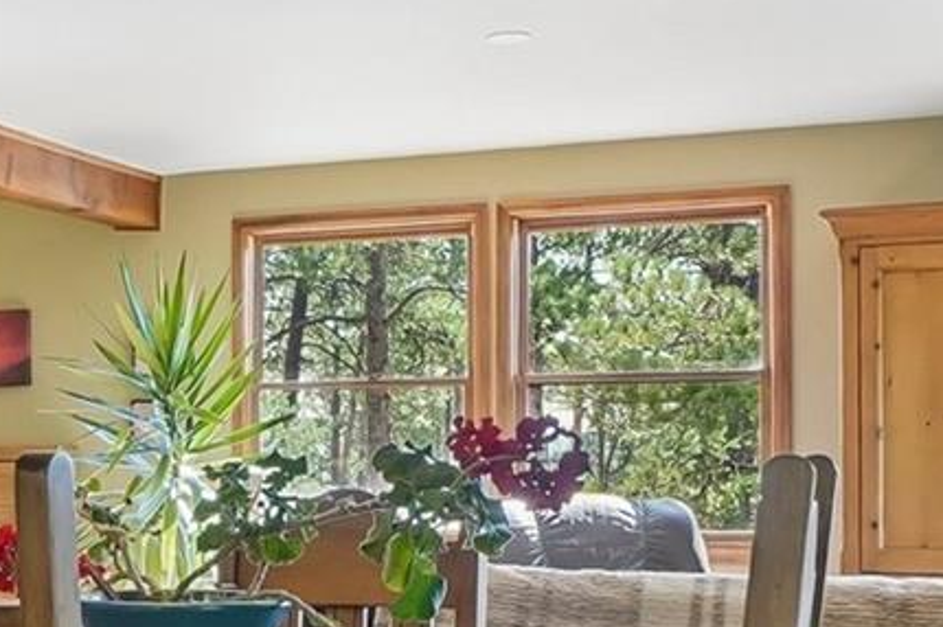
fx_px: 1754
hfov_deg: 28.9
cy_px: 489
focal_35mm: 67
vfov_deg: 20.1
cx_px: 90
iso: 400
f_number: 8
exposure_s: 1/15
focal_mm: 12
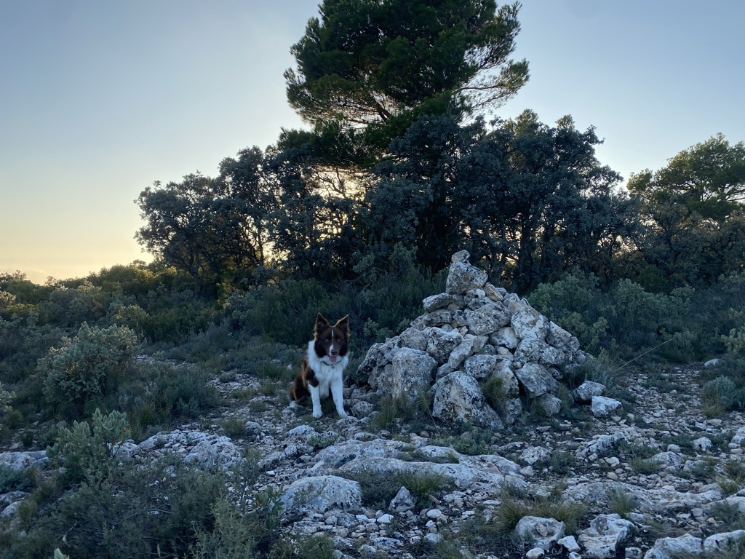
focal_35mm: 26
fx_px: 560
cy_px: 280
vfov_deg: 53.1
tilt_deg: -0.5
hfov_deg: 67.3
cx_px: 372
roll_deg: -2.5
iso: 32
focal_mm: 4.25
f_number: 1.8
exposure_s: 1/1258
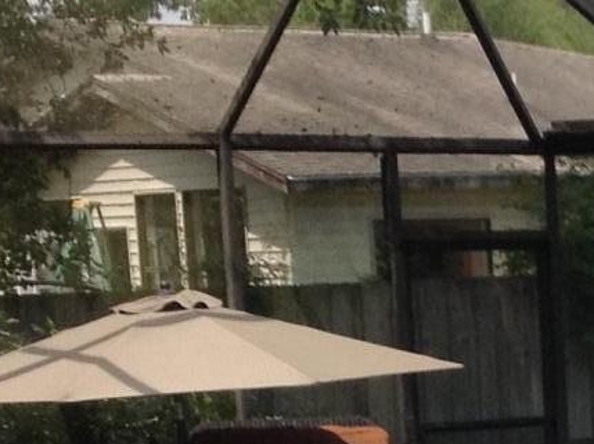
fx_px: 2795
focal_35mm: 163
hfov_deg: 11.4
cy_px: 590
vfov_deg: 8.9
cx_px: 996
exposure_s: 1/817
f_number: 2.4
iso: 50
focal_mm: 4.28
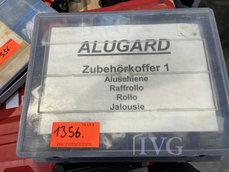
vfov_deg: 53.1
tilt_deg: -73.6
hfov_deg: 67.3
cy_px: 86
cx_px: 114
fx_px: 172
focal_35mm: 26
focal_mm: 5.1
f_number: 1.6
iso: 50
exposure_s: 1/100
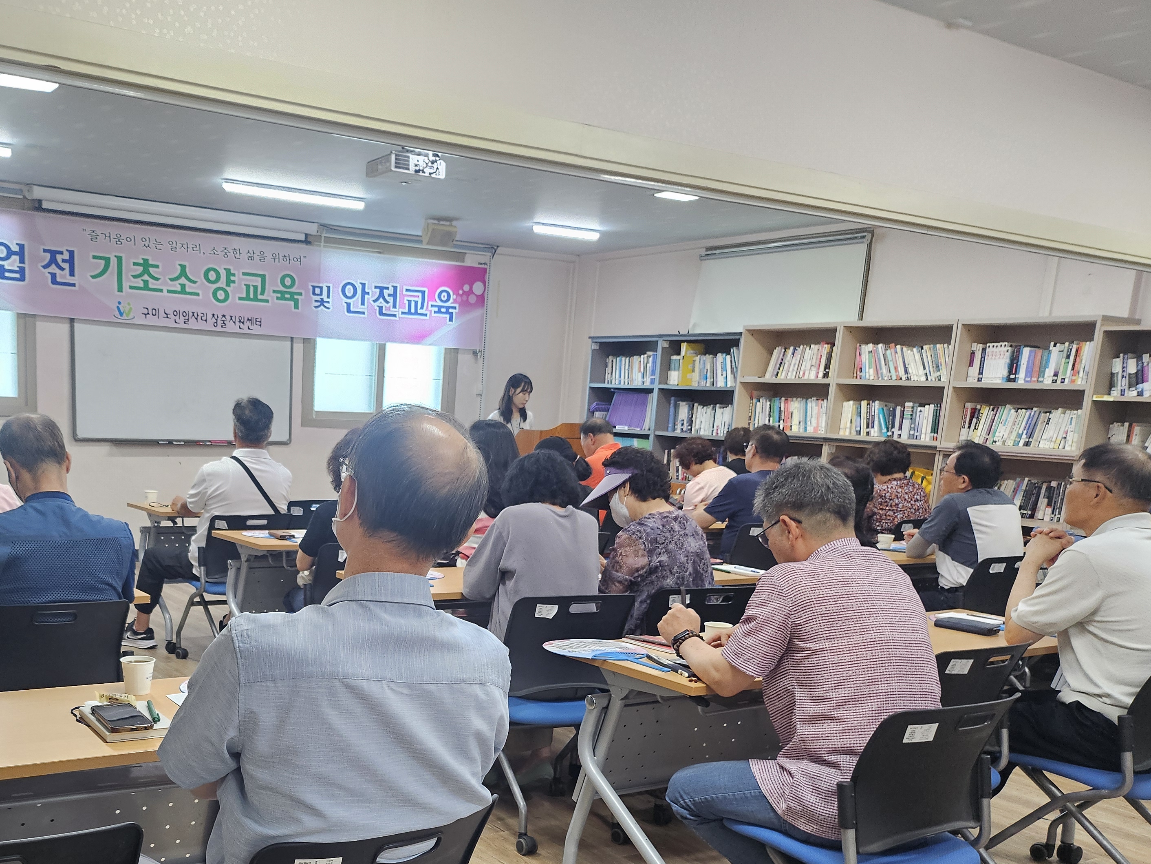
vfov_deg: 41.0
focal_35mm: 34
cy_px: 609
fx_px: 1131
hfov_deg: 52.5
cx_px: 352
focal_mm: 5
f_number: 1.8
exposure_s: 1/120
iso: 250
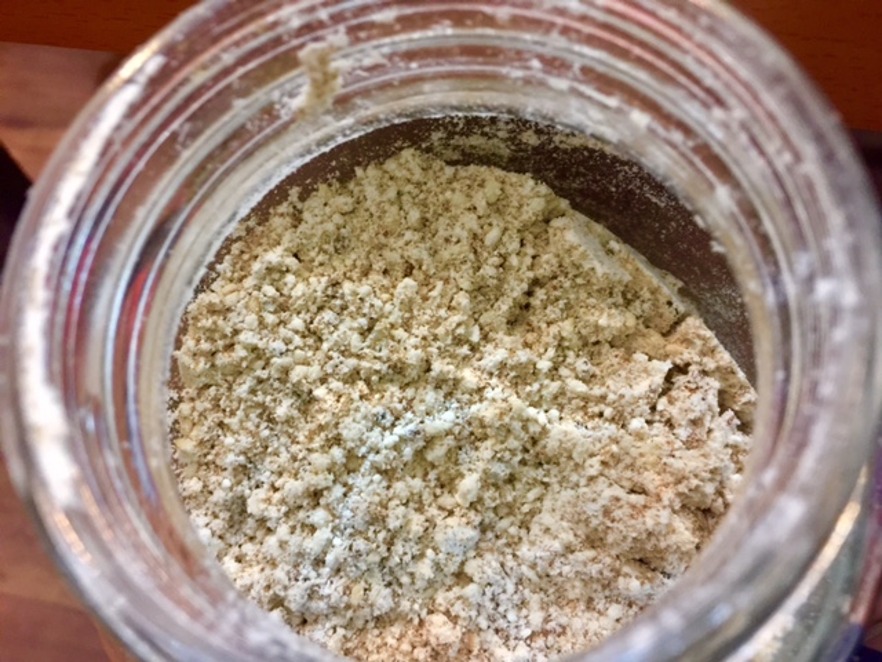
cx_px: 441
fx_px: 739
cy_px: 331
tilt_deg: -64.9
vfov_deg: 48.2
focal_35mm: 29
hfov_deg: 61.7
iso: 100
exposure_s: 1/8
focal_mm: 4.15
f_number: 2.2
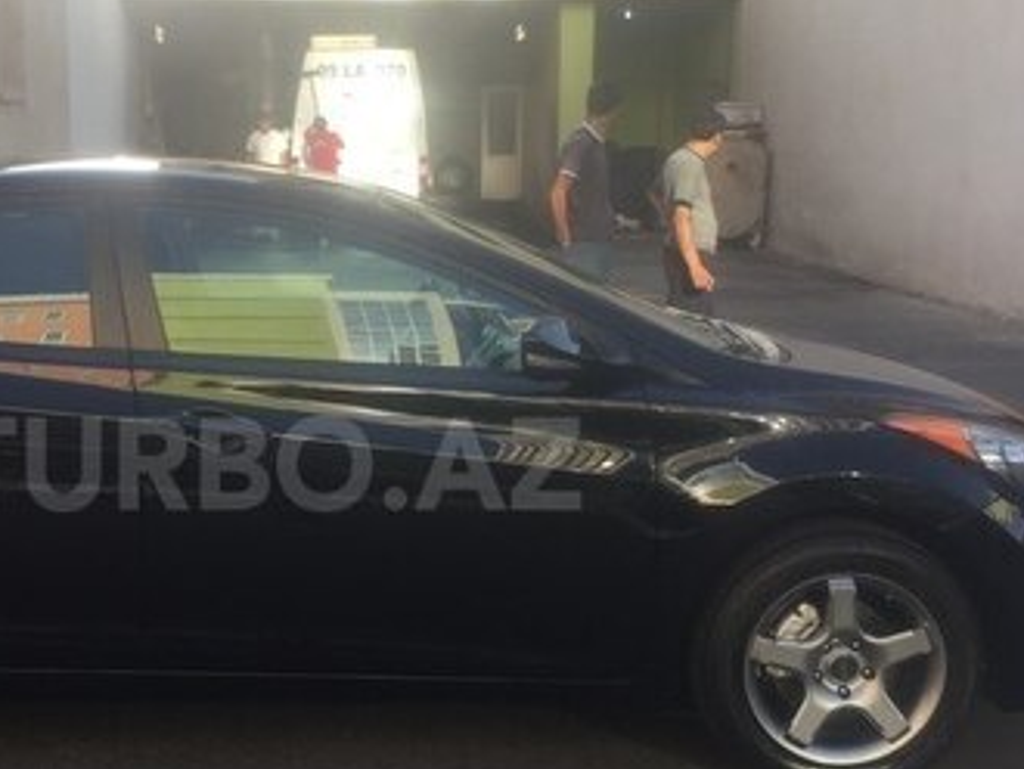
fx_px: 1717
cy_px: 464
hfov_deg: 32.6
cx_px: 264
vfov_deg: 25.2
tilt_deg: -11.1
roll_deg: -0.8
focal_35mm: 58
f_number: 2.2
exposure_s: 1/380
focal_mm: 4.15
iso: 32
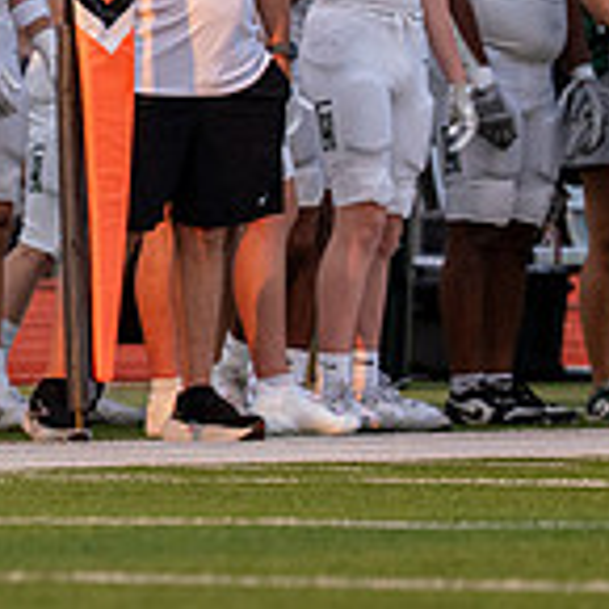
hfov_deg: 1.9
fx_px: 18312
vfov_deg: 1.9
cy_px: -9
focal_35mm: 920
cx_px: -256
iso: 640
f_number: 2.8
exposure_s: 1/2500
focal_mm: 176
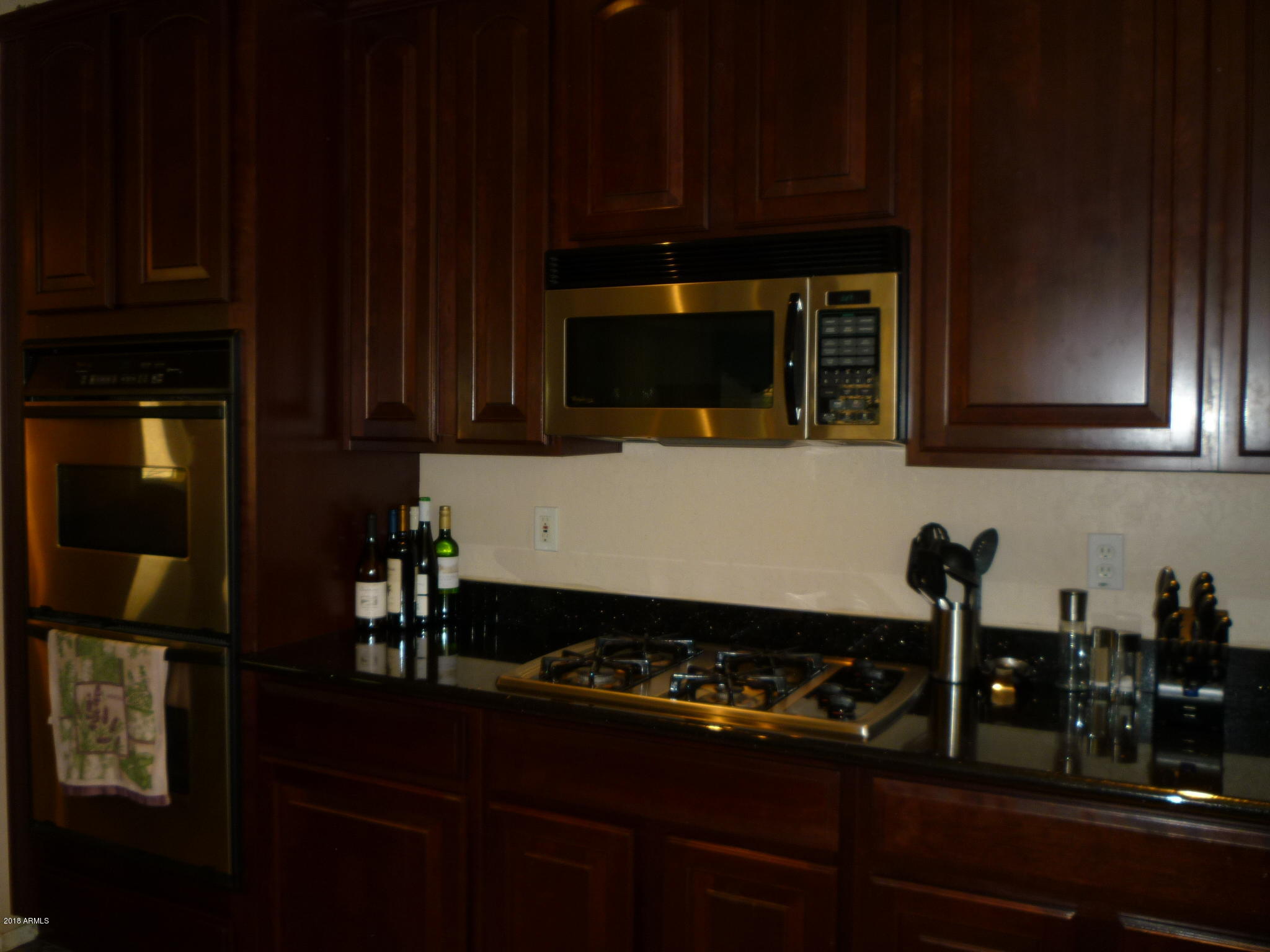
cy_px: 476
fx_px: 1064
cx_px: 635
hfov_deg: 61.7
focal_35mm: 29
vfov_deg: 48.2
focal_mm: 5.2
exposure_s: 1/30
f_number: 3.3
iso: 100
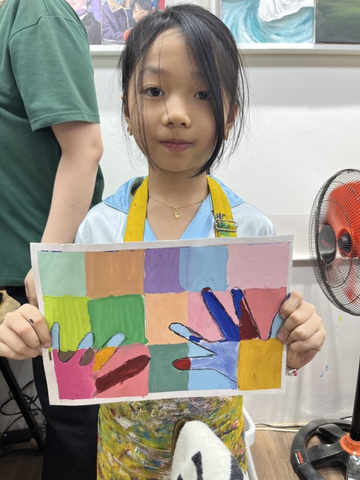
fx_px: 361
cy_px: 240
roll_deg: +0.9
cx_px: 180
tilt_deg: -13.9
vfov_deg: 67.3
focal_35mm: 26
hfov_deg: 53.1
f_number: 1.6
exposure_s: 1/100
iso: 50
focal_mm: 5.1
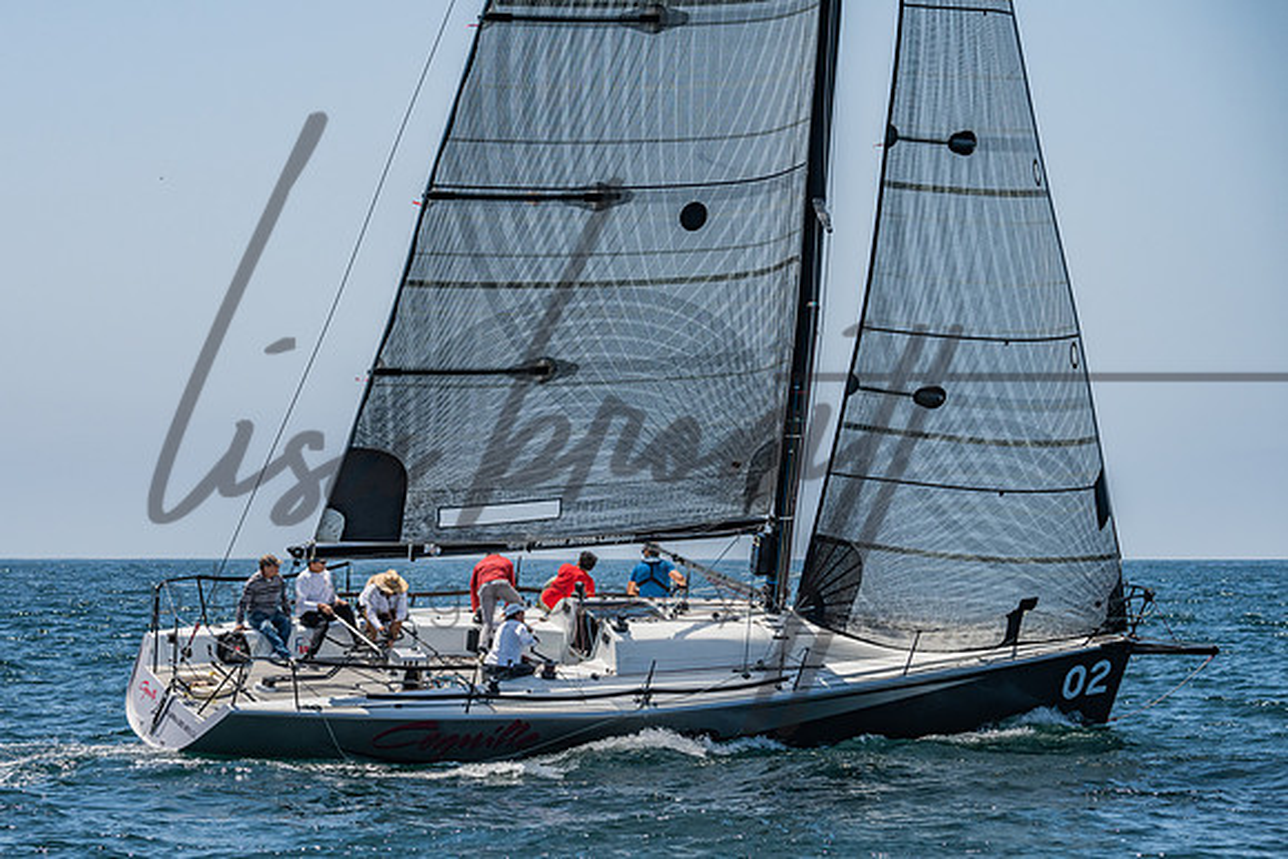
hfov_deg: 12.0
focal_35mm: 171
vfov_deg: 8.1
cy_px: 458
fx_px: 6102
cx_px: 509
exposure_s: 1/2000
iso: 250
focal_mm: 140
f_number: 6.3
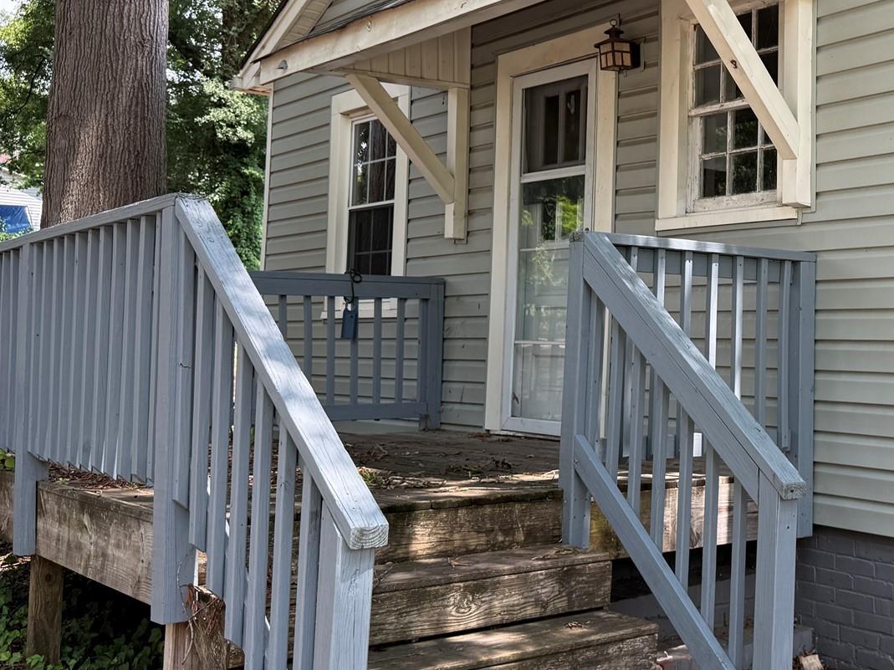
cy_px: 240
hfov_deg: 38.9
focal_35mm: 46
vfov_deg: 31.3
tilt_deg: +5.4
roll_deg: -1.0
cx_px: 769
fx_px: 1188
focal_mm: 6.76
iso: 80
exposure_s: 1/440
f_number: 1.78
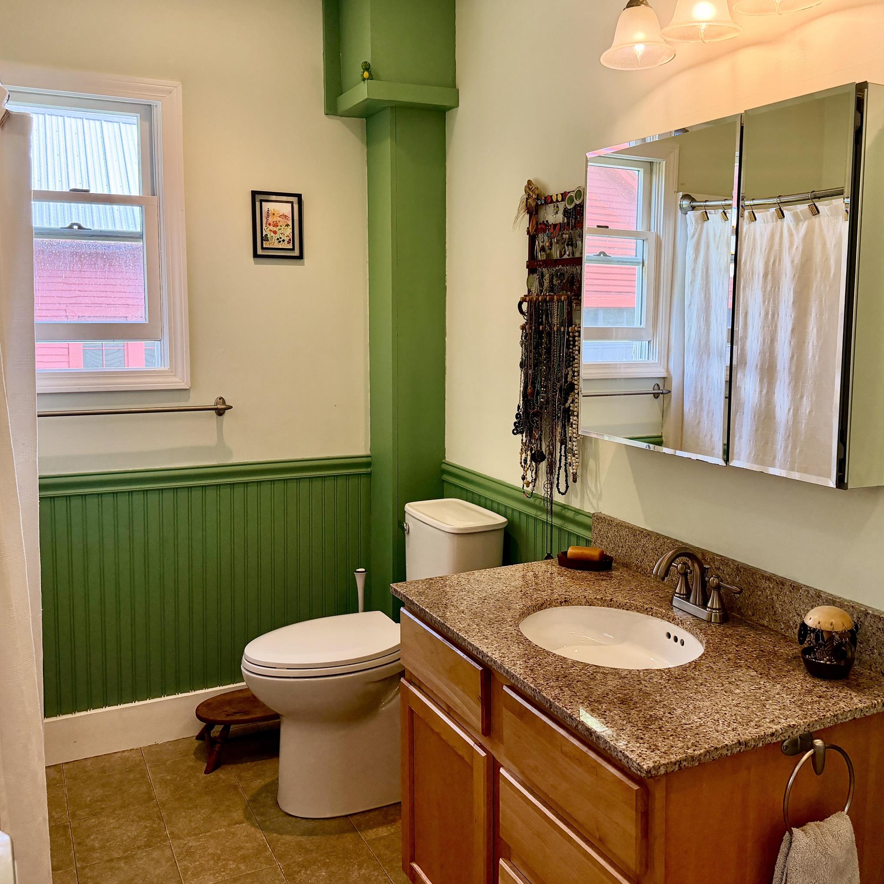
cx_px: 479
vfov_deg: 51.0
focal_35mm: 32
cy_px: 388
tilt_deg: -5.4
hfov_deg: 51.0
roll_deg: -0.4
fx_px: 925
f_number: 1.78
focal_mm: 6.76
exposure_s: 1/224
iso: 200
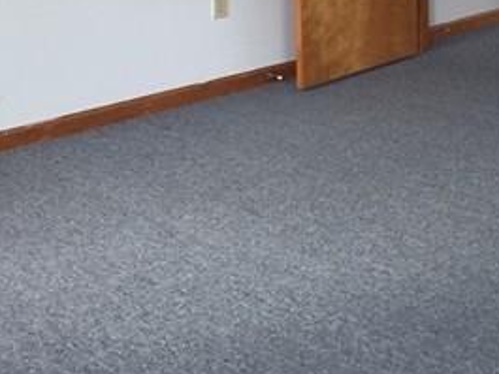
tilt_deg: -0.3
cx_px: 480
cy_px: -175
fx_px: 1615
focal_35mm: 112
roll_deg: +0.6
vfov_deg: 12.6
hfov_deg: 17.2
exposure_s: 1/30
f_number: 2.2
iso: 32
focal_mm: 4.15
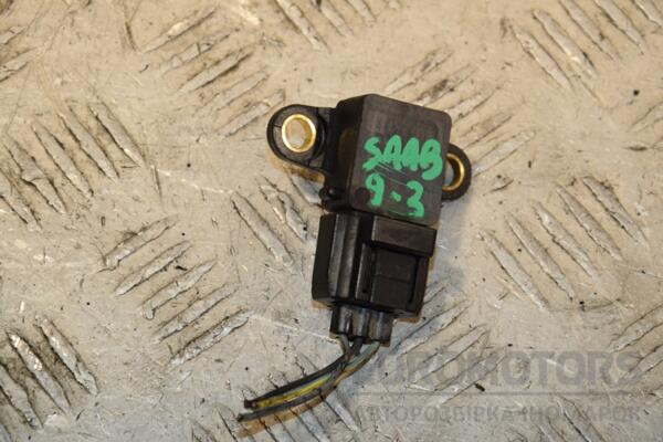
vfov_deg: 8.7
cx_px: 332
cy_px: 221
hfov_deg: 13.0
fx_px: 2900
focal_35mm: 158
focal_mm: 105
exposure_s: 1/200
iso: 800
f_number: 9
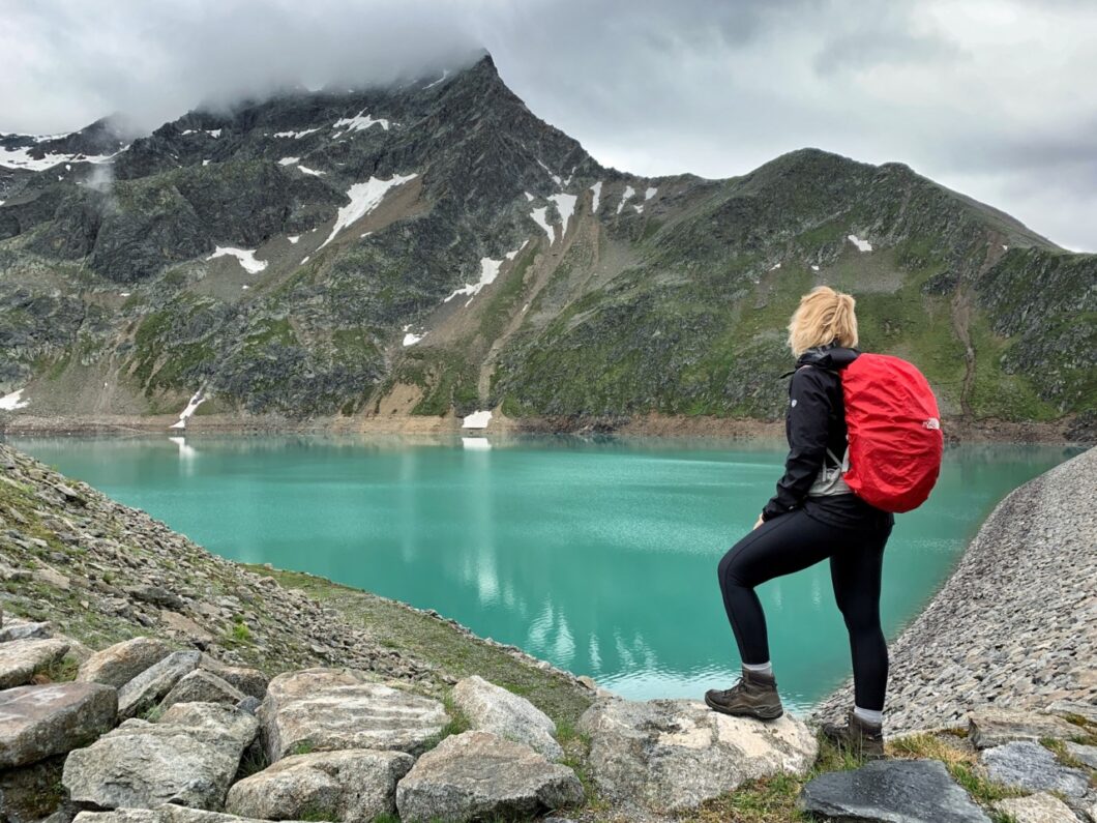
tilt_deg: +0.7
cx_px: 548
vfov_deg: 53.1
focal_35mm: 26
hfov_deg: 67.3
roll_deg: -1.0
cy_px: 412
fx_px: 824
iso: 25
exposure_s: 1/178
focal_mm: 4.25
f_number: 1.8
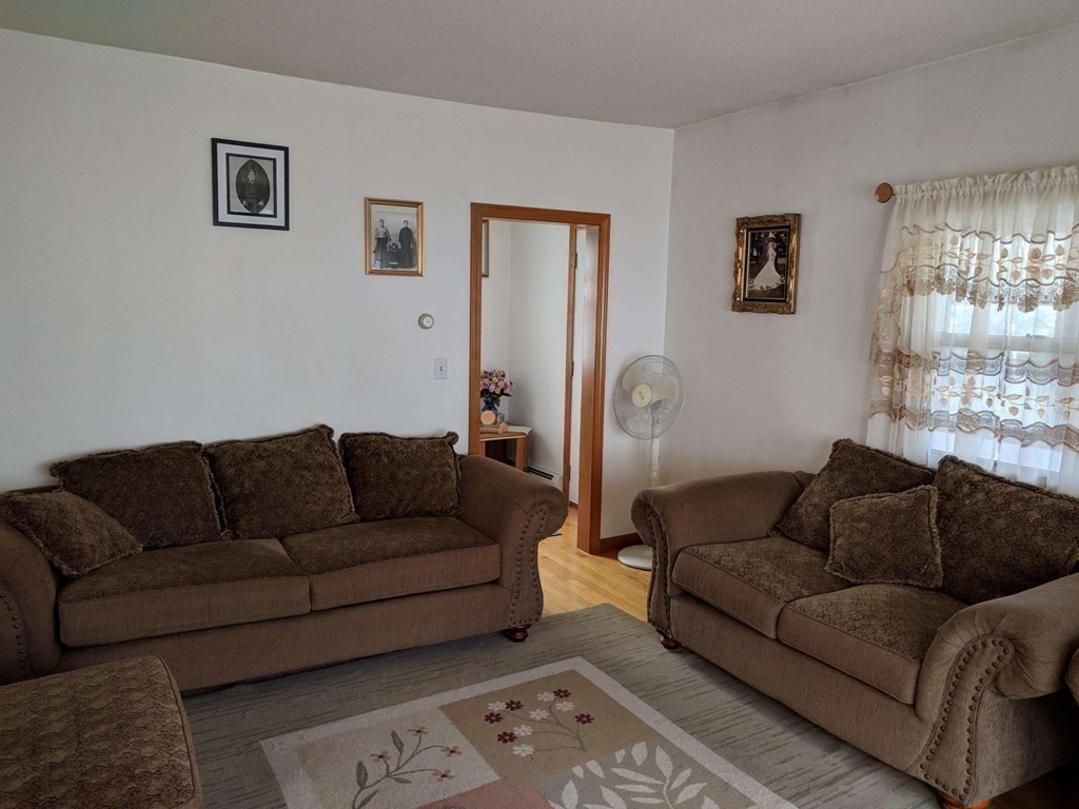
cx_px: 540
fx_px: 810
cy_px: 404
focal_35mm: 26
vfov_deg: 53.1
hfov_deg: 67.3
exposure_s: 1/70.4
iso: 405
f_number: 2
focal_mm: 4.67
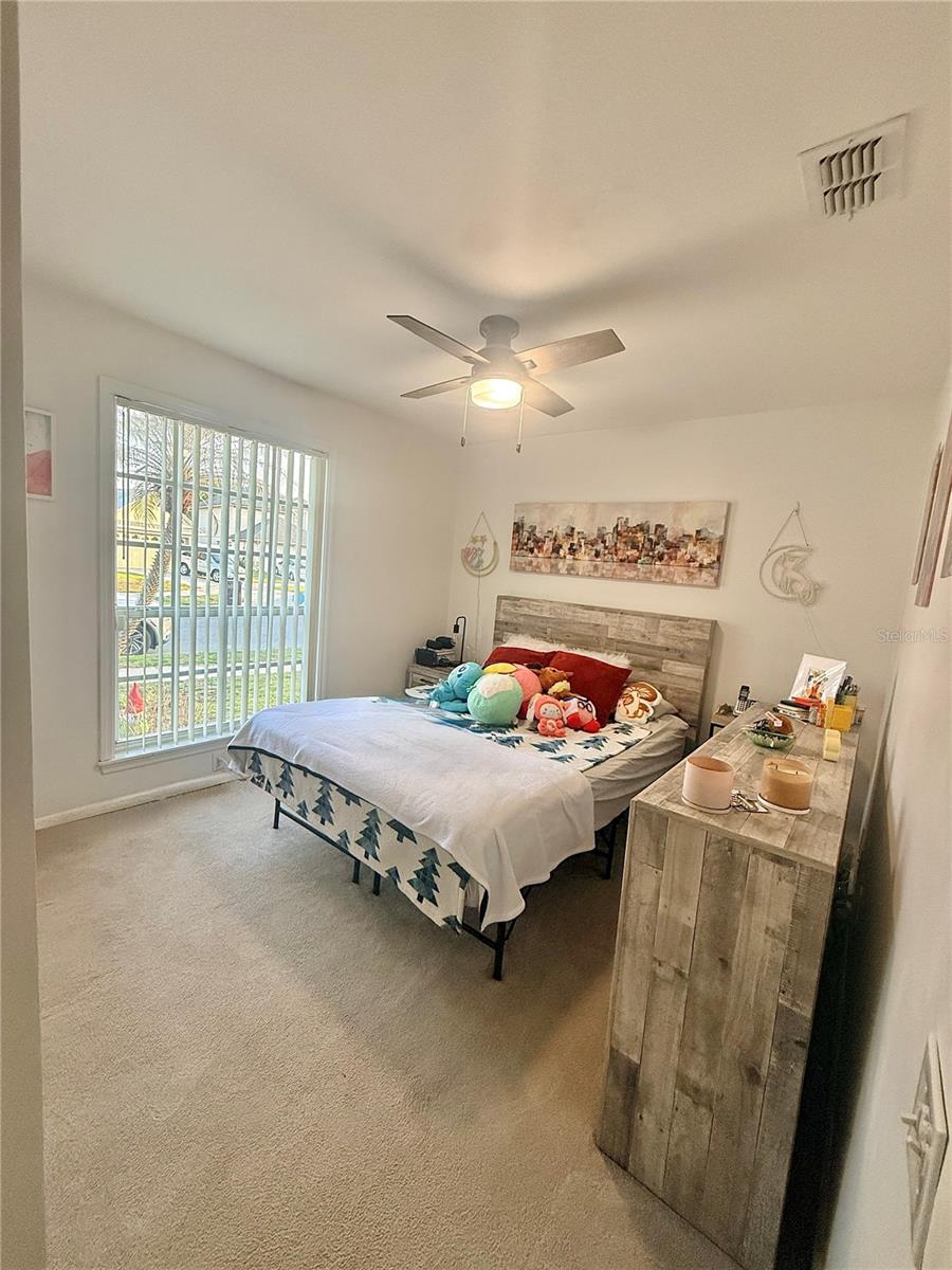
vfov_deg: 102.1
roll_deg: -5.3
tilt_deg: -7.6
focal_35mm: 14
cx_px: 476
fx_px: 513
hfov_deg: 85.7
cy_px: 635
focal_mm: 2.22
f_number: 2.2
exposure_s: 1/120
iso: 400
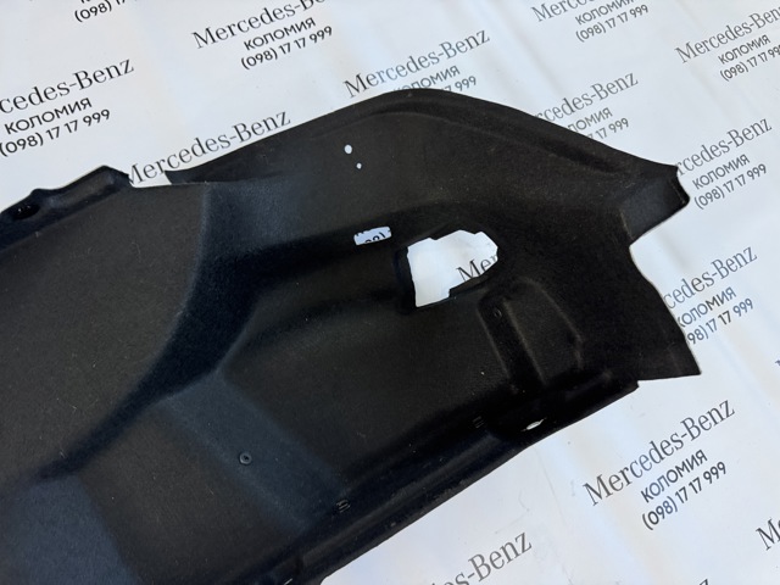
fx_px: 541
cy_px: 292
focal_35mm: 24
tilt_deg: -75.8
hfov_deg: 71.6
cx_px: 390
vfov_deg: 56.8
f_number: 1.78
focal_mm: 6.76
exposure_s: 1/49
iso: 160
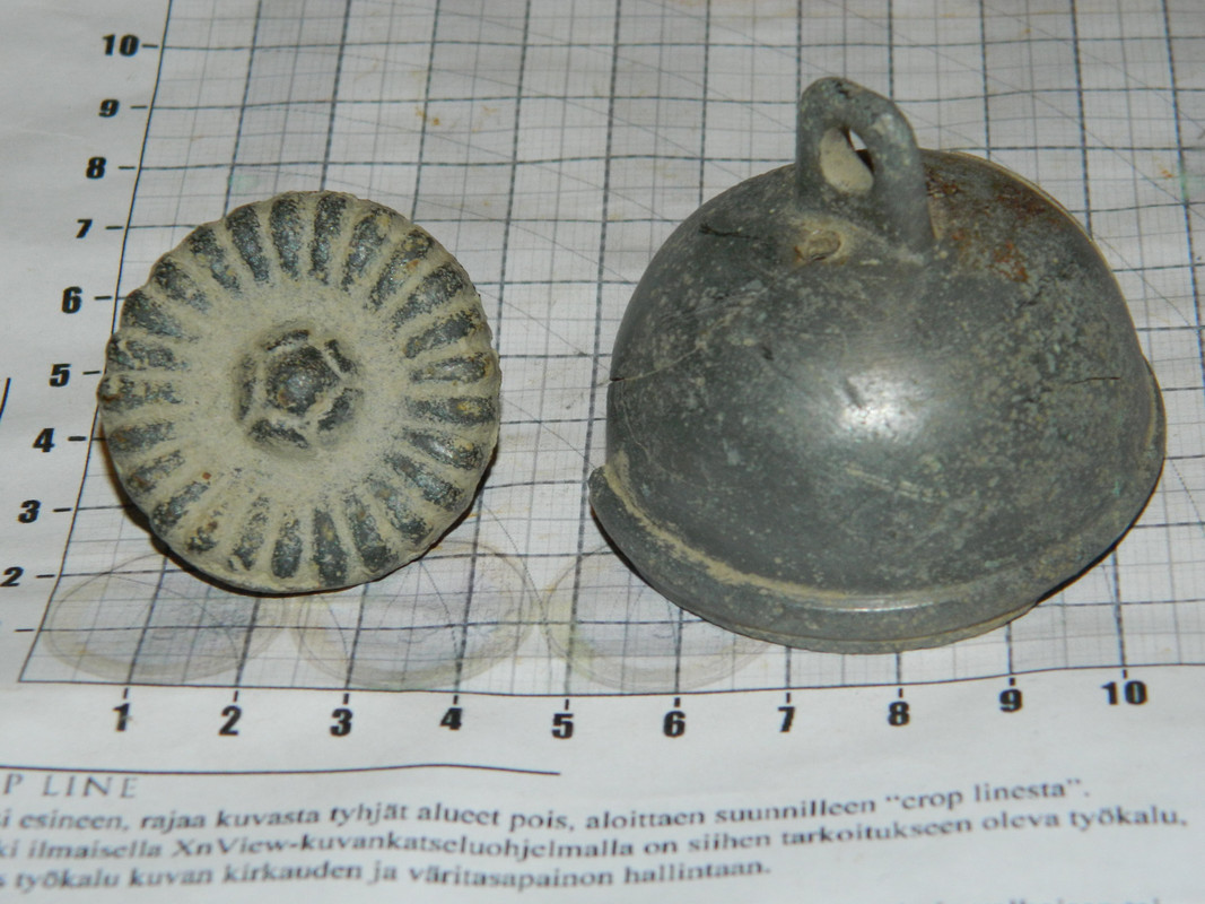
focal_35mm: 103
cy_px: 452
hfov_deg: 19.1
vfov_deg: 14.4
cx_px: 602
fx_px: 3585
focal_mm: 18.6
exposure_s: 1/60
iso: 200
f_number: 4.5
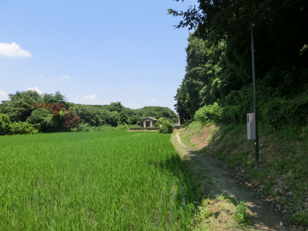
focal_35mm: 24
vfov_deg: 56.8
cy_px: 116
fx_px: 214
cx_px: 154
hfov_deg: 71.6
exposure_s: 1/160
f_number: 7.9
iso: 80
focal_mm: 4.24
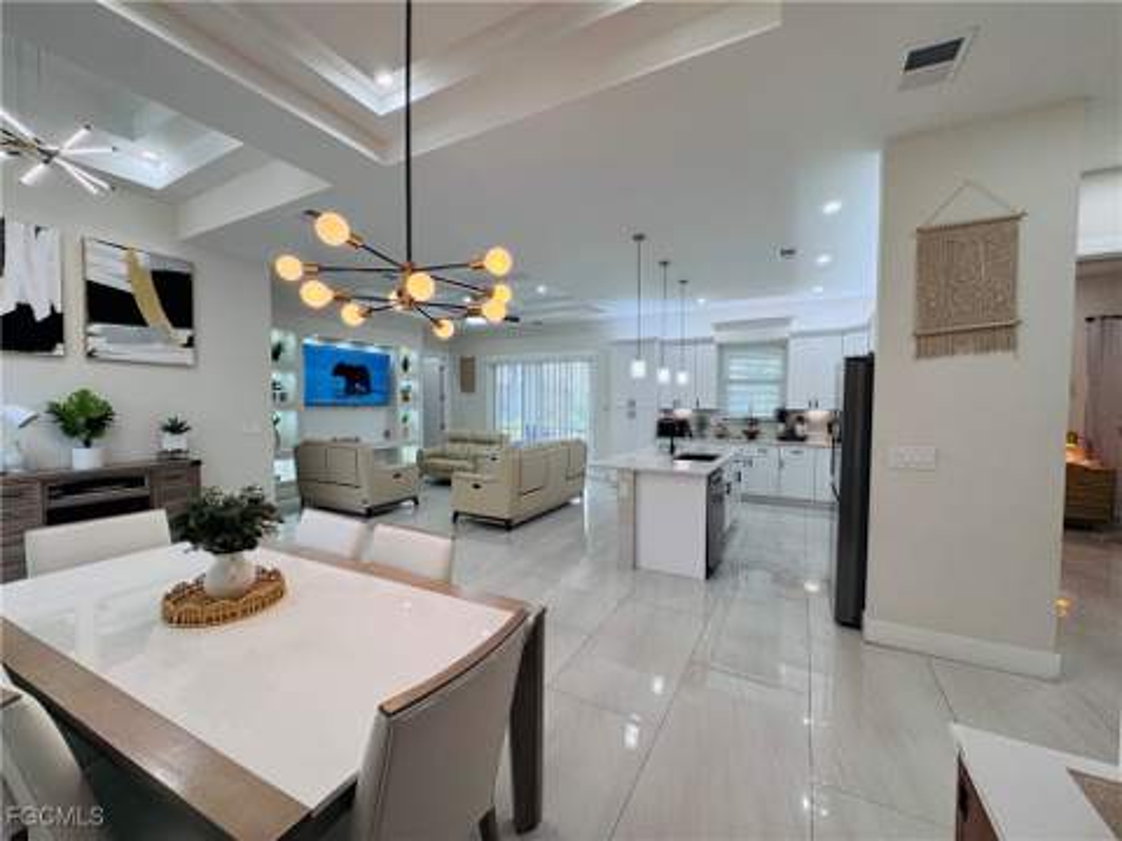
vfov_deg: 85.7
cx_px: 561
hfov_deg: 102.1
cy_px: 420
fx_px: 454
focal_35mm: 14
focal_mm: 2.22
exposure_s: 1/120
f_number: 2.2
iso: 125
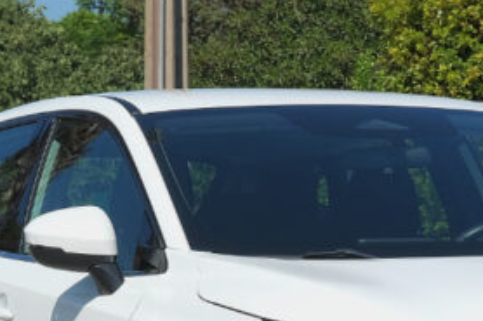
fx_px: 3312
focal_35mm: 247
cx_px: 353
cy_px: 402
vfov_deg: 5.5
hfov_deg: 8.3
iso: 160
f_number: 9
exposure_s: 1/320
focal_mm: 44.5
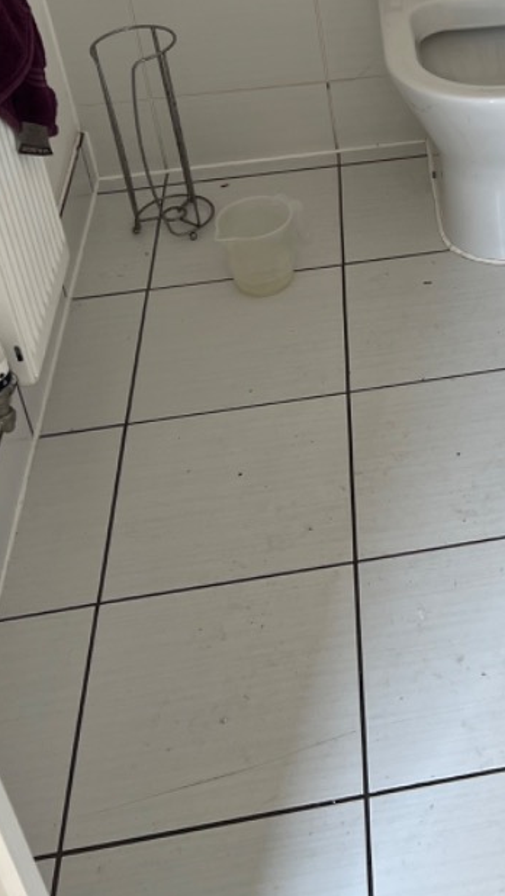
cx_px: 579
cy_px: 115
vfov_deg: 35.9
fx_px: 1308
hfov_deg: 20.6
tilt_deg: -27.8
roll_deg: +1.0
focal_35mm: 55
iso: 50
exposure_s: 1/121
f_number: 1.5
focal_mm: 5.7
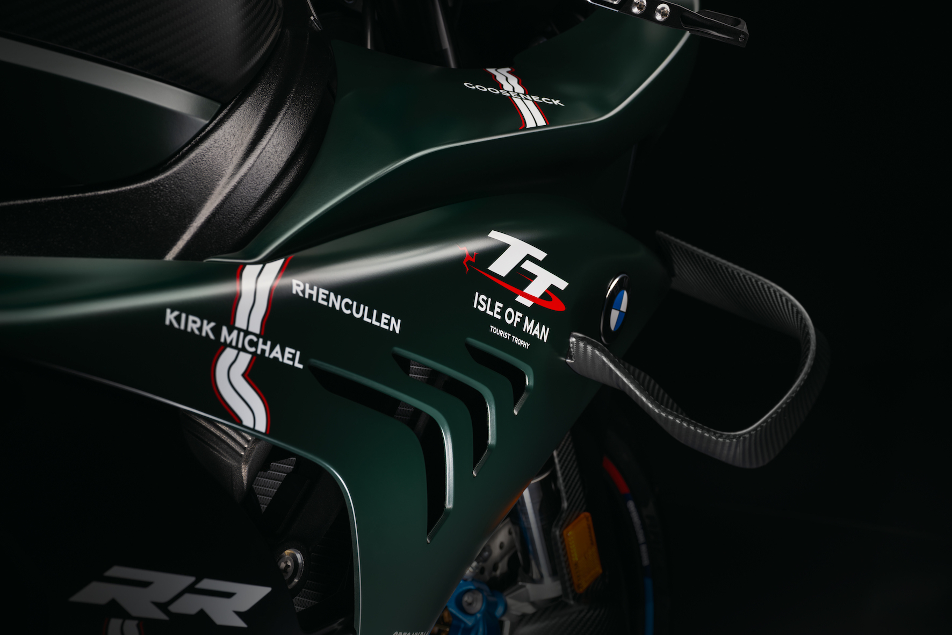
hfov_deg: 37.5
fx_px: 1401
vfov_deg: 25.5
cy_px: 318
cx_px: 476
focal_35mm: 53
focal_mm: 53
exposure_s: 6
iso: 100
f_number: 8
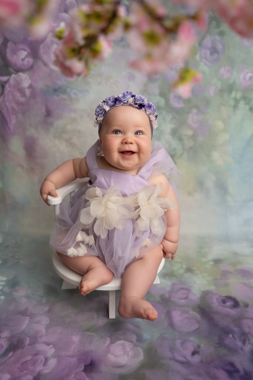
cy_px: 190
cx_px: 126
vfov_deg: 54.4
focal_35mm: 35
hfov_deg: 37.9
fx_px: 369
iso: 100
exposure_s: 1/160
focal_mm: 35
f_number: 2.2
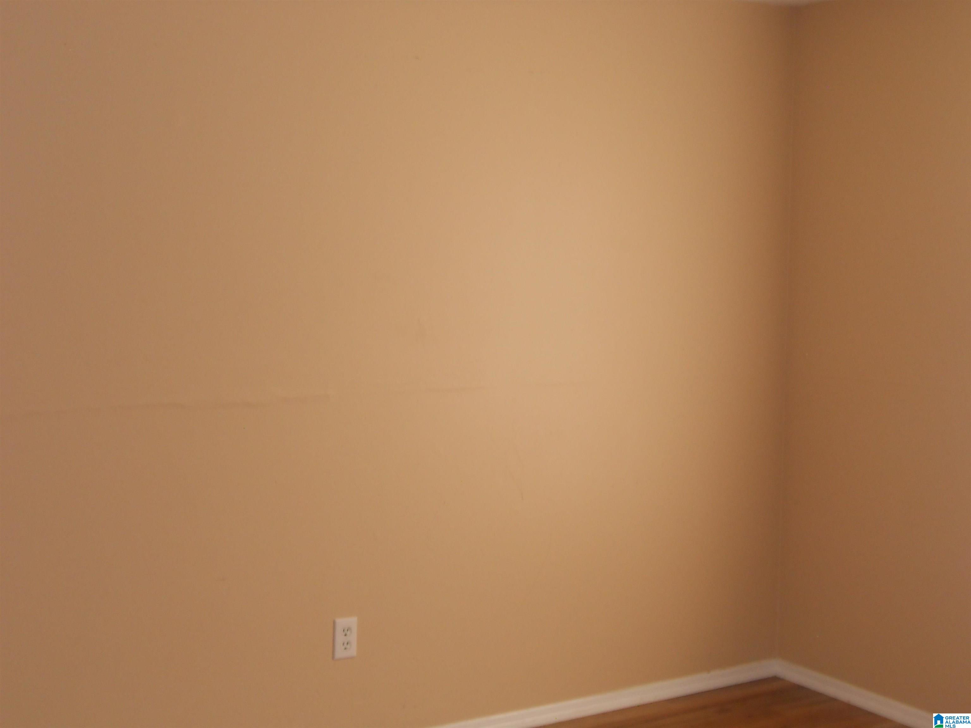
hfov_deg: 38.9
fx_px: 1374
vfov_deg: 29.7
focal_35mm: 49
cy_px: 364
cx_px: 486
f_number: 4.8
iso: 200
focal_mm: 8.8
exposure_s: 1/60
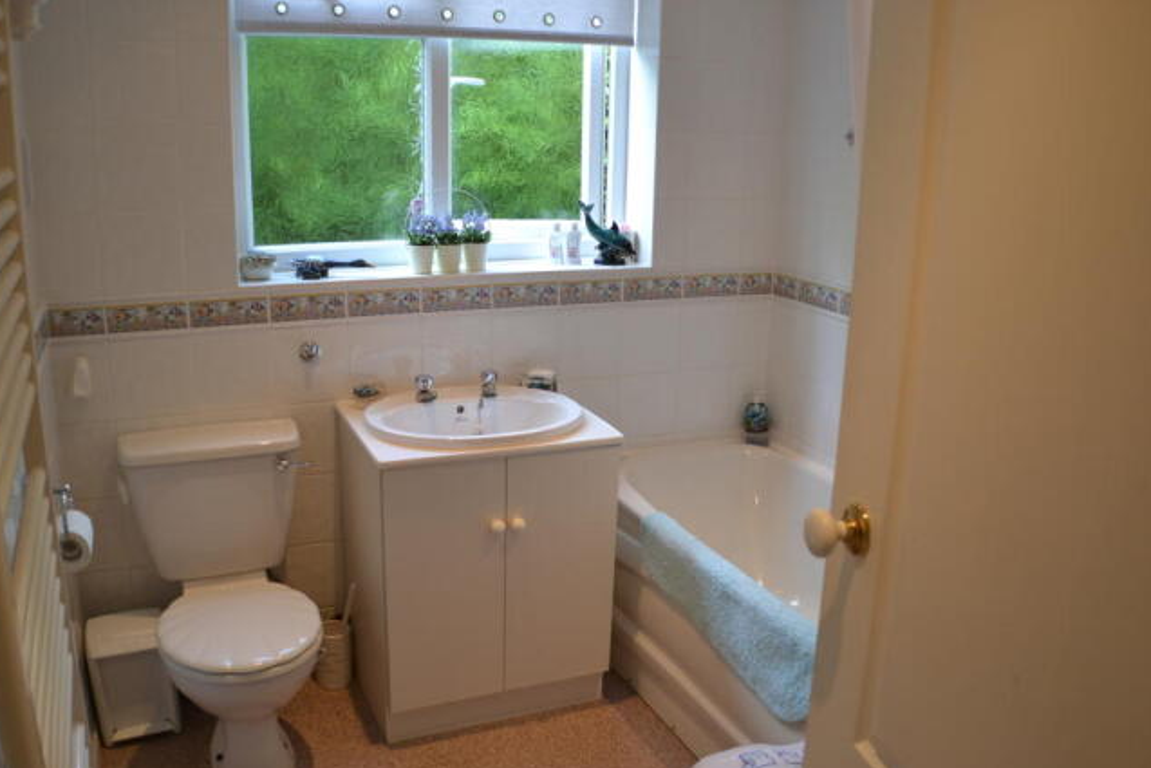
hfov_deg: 51.9
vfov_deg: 36.0
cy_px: 393
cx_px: 565
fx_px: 1183
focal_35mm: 37
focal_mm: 24
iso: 400
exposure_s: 1/60
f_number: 4
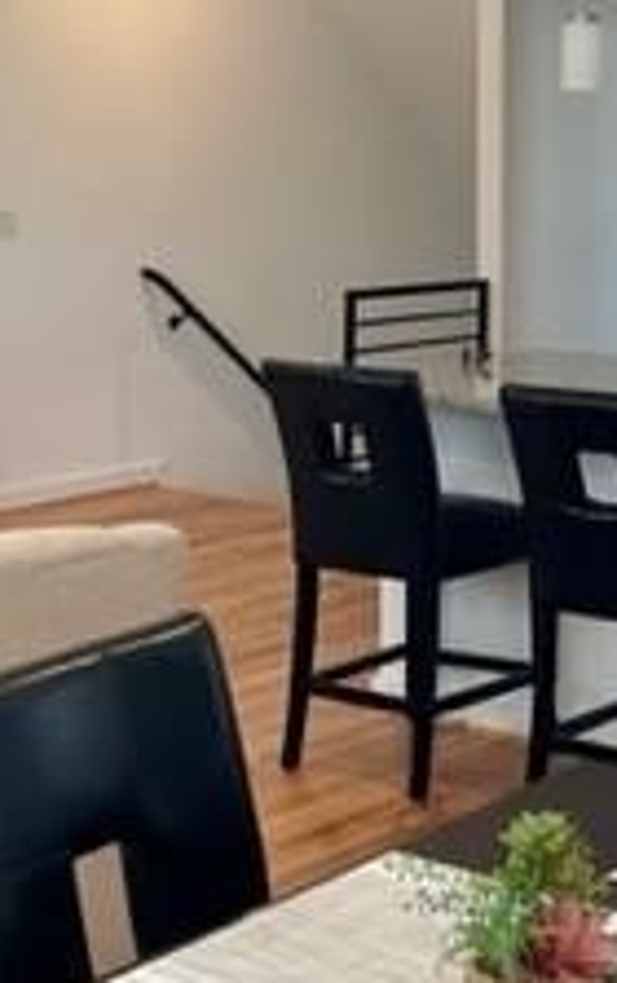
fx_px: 2119
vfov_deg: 25.8
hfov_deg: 16.5
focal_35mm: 79
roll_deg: -0.2
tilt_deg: -2.9
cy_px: 247
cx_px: 489
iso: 125
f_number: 1.6
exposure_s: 1/120
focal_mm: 4.2
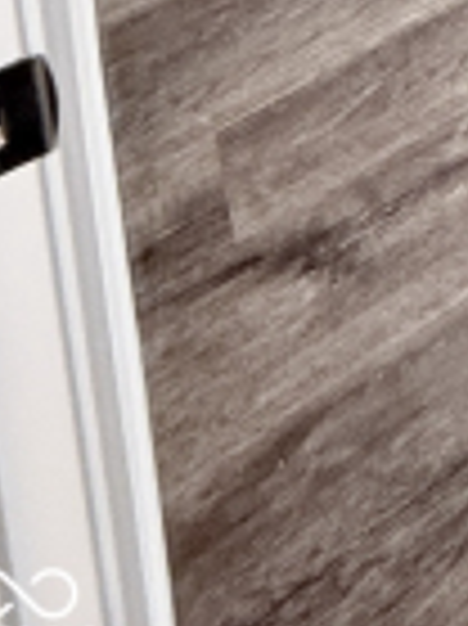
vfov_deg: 16.0
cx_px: 1030
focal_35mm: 67
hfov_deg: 15.5
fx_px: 1210
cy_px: -817
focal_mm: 2.22
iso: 200
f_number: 2.2
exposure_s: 1/60
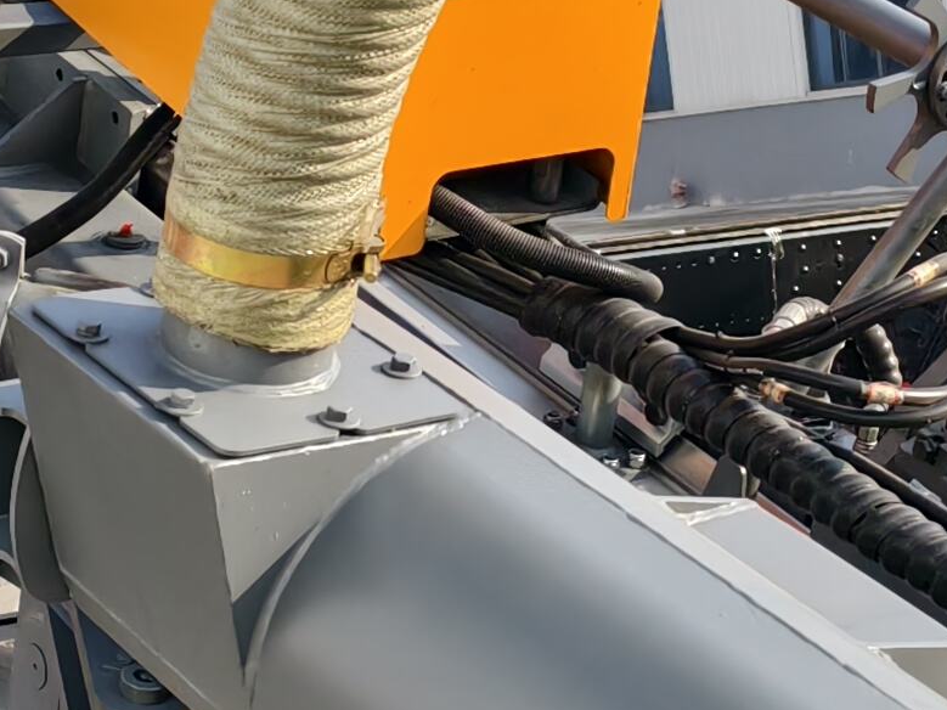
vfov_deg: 12.2
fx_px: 3310
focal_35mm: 121
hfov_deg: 16.3
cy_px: 249
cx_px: 370
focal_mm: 6.54
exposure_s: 1/3401
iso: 71
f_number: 1.57
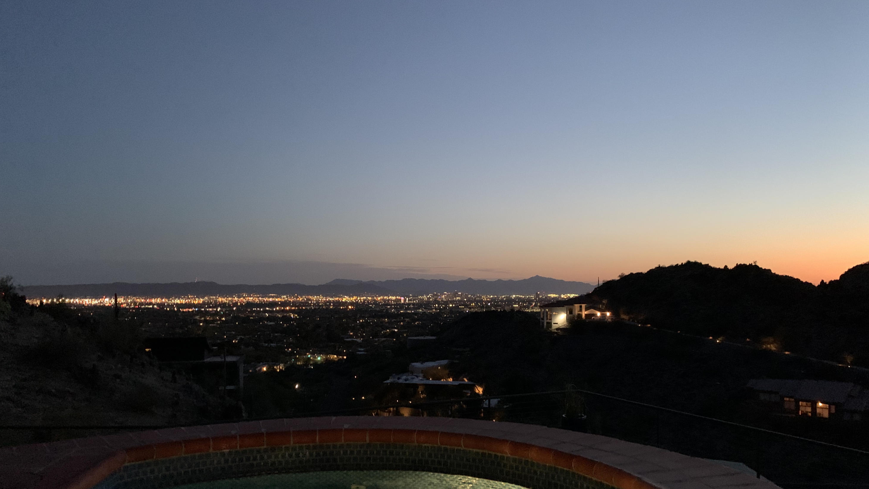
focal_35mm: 29
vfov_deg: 39.7
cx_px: 441
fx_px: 668
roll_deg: +0.5
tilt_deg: -1.2
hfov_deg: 66.1
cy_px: 322
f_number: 1.8
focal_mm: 4.25
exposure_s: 1/27
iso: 800
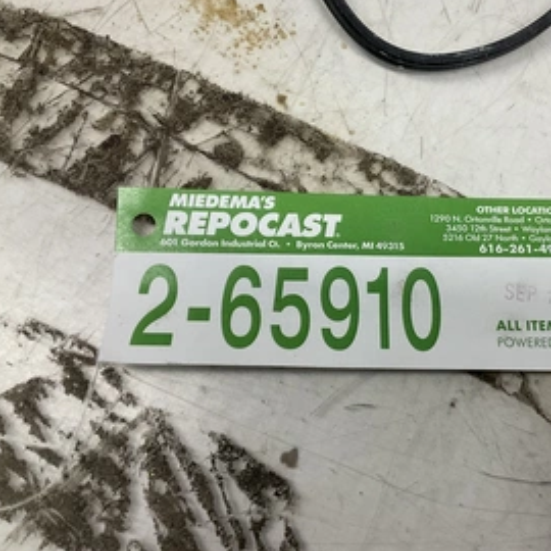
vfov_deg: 43.9
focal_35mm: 38
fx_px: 684
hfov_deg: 43.3
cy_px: 265
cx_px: 365
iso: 32
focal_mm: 3
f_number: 1.8
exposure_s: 1/120
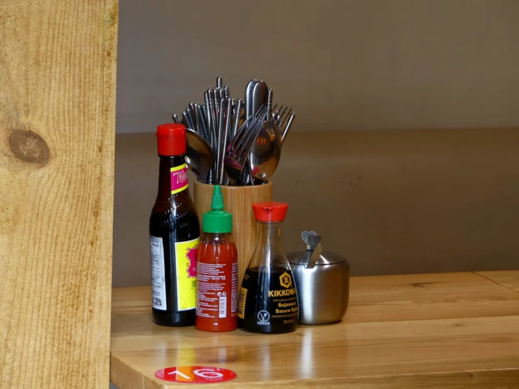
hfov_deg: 9.6
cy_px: 194
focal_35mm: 207
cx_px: 260
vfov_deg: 7.2
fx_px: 3104
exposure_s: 1/80
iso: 125
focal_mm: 37.3
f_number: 2.8
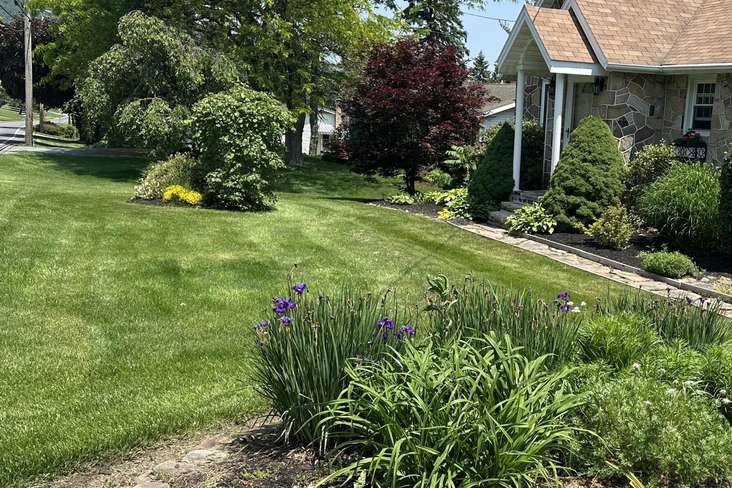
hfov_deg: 45.5
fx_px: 854
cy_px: 282
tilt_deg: -9.3
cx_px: 507
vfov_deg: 31.8
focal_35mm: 42
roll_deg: -2.6
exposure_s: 1/2525
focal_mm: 6.86
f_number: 1.78
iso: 80
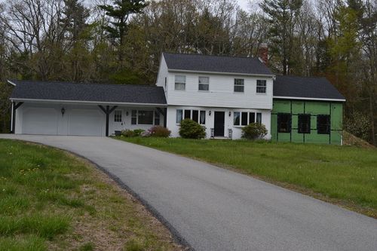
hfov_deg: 46.4
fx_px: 440
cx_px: 188
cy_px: 126
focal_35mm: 42
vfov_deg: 31.9
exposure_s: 1/250
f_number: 8
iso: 100
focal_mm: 28
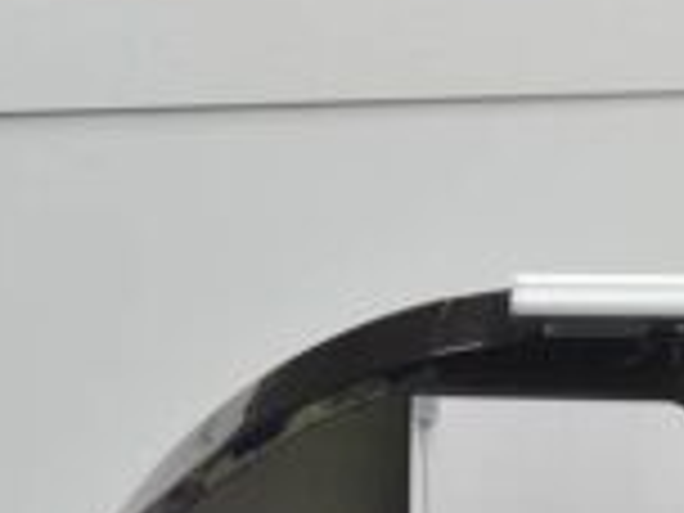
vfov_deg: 9.0
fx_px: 3142
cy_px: 826
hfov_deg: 12.0
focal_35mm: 159
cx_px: 968
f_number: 13
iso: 360
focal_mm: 28
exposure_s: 1/10
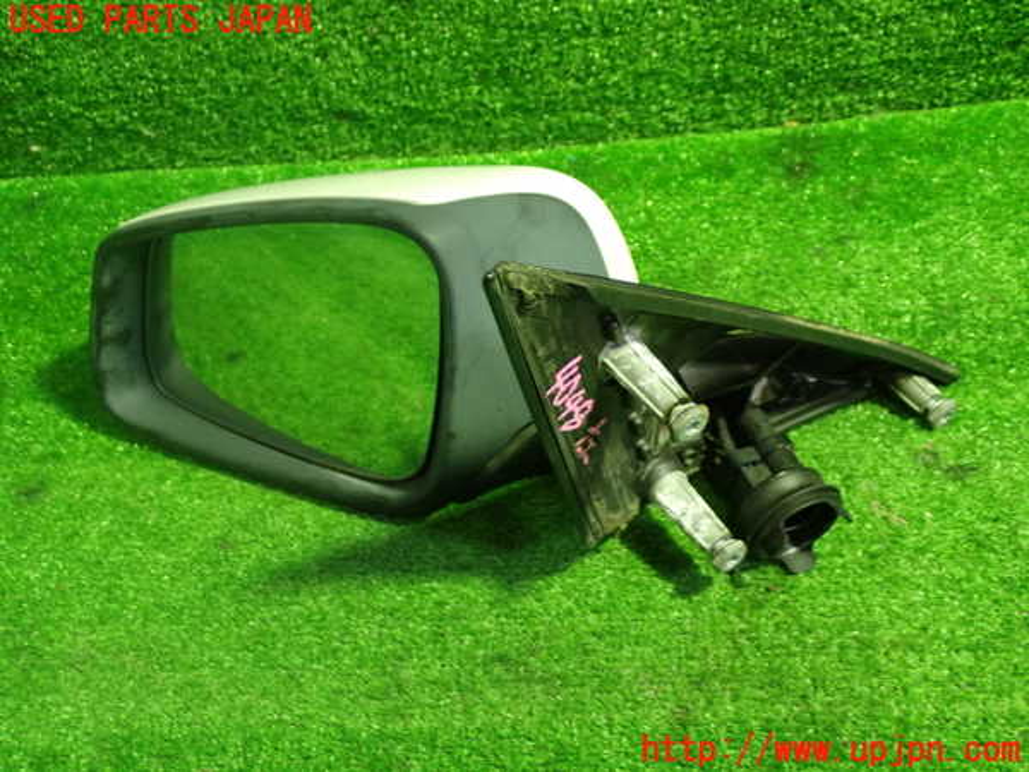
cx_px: 514
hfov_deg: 40.4
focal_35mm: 47
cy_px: 386
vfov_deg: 30.9
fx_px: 1397
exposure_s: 1/30
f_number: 3.1
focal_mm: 8.4
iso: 800
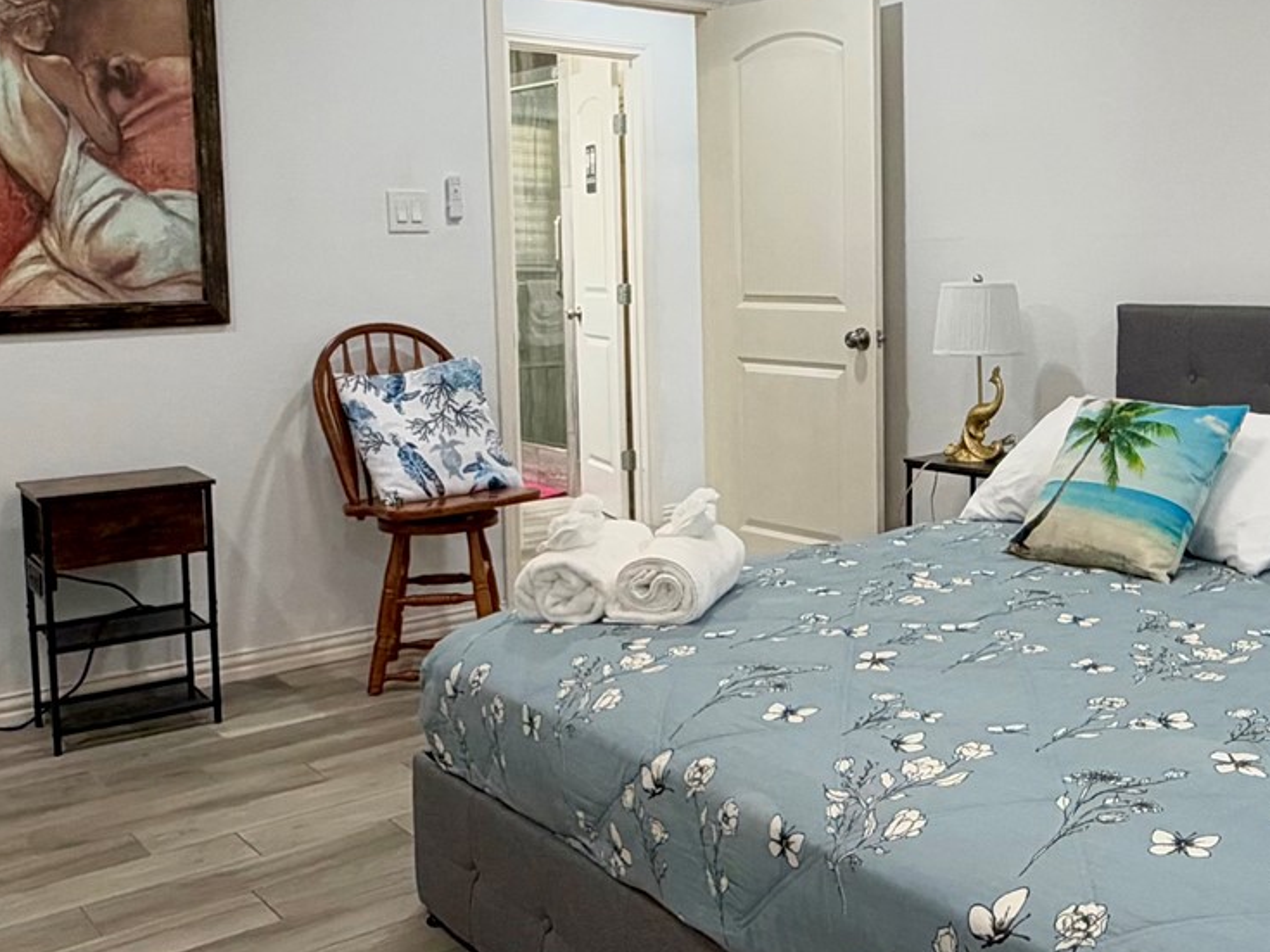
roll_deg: +0.4
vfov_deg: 36.6
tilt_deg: -4.1
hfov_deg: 46.9
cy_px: 361
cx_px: 867
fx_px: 1431
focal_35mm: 39
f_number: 2.2
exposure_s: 1/120
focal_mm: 2.22
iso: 250
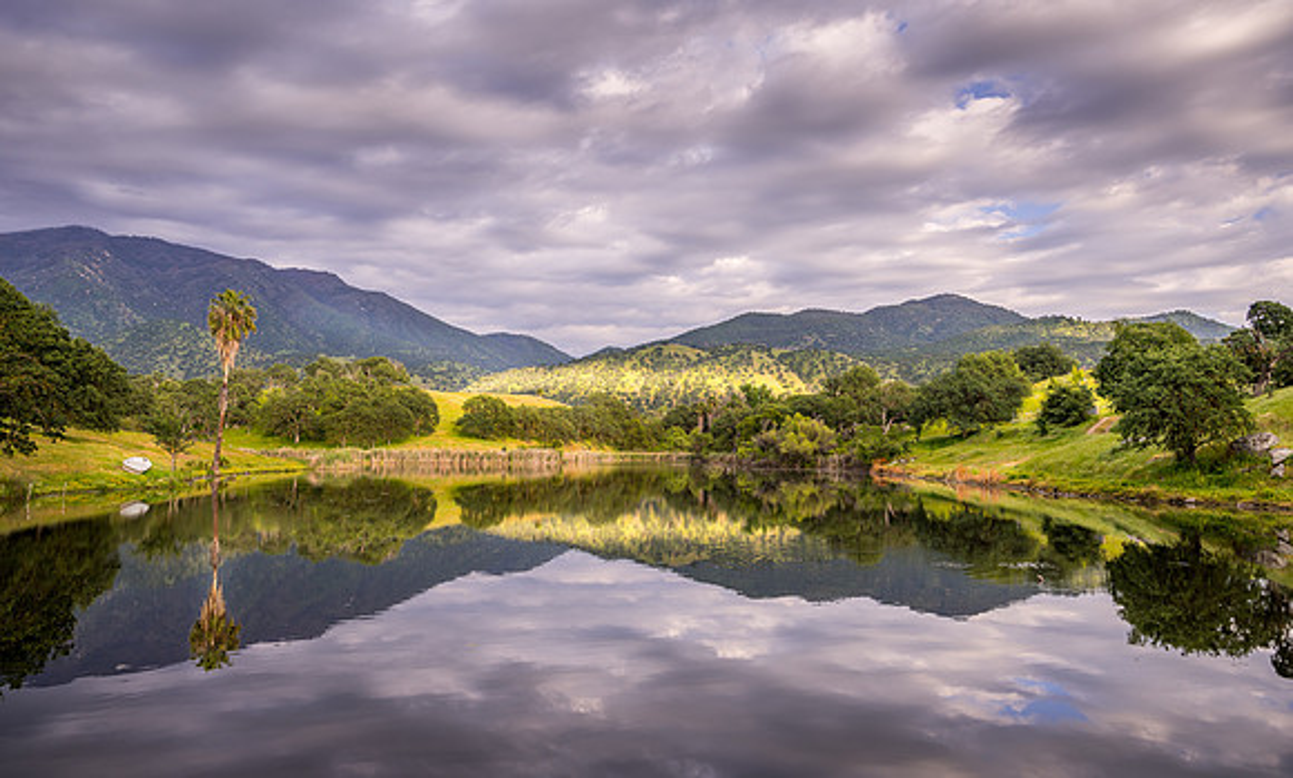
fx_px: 972
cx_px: 661
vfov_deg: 43.5
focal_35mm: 28
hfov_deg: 67.2
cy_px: 339
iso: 64
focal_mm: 26.5
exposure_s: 1/40
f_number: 6.3
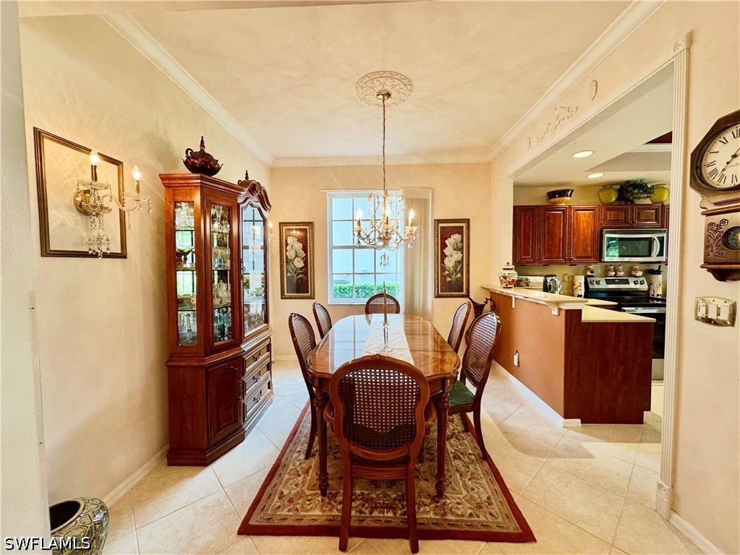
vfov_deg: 85.7
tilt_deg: -2.8
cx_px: 370
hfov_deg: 102.1
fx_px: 299
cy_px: 278
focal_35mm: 14
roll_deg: +0.6
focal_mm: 2.22
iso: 125
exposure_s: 1/120
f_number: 2.2
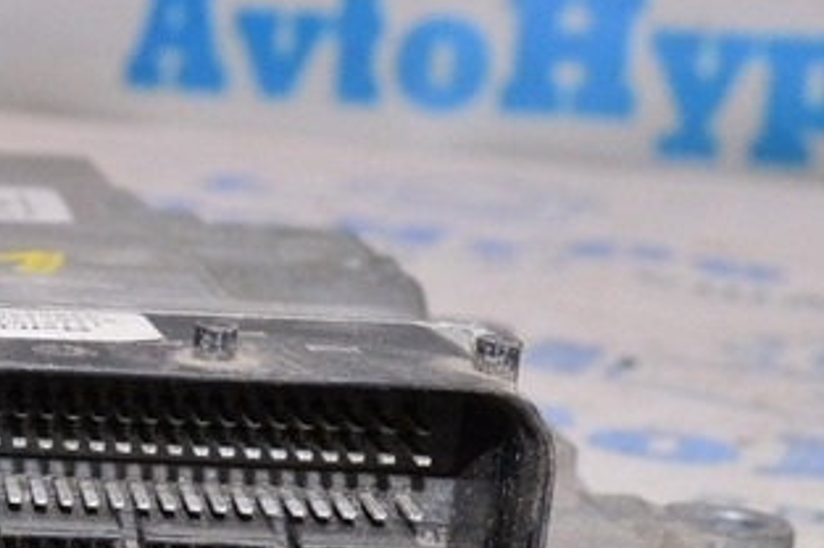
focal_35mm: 98
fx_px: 2241
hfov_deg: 19.5
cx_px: -179
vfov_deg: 13.8
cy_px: 510
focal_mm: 20
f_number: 8
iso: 1600
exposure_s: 1/160
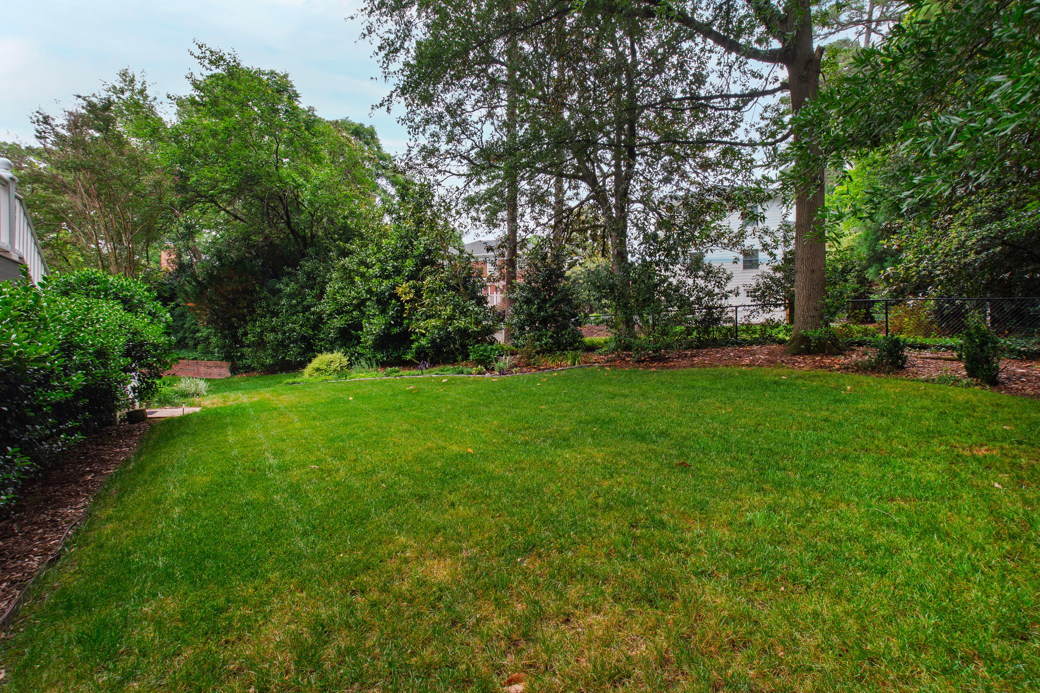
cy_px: 346
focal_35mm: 15
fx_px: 433
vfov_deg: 77.3
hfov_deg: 100.4
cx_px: 520
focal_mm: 10
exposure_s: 1/15
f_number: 8
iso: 100
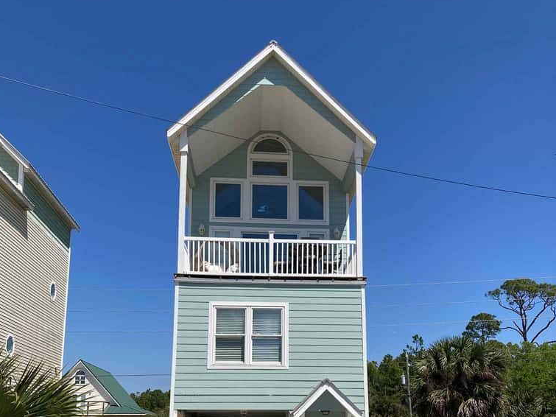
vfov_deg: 36.7
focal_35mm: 38
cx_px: 275
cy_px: 320
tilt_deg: +11.7
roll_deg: +1.5
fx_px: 610
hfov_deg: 49.0
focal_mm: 3.99
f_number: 1.8
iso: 25
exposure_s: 1/3436
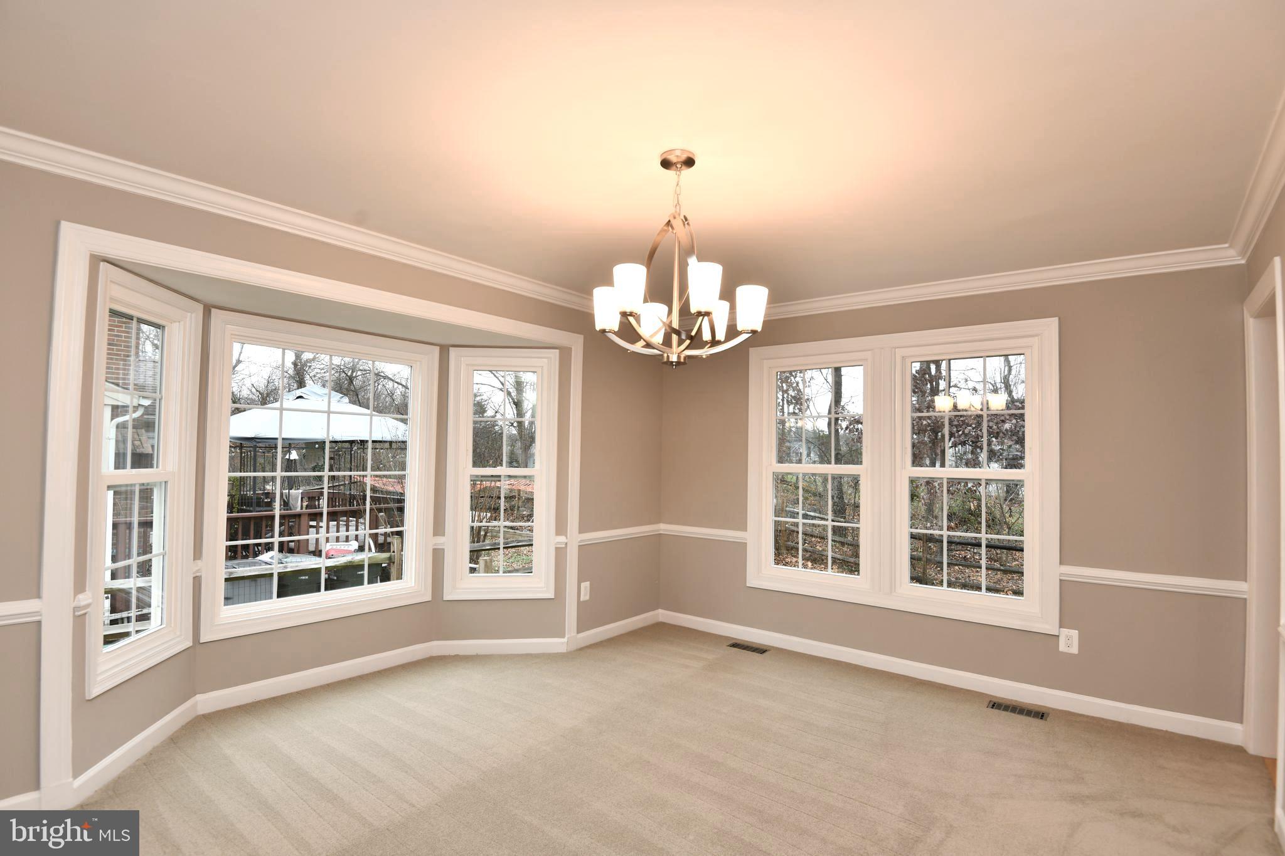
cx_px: 642
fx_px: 642
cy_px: 428
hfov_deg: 90.0
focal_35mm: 18
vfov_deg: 67.4
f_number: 6.3
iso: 200
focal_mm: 18
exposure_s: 1/60
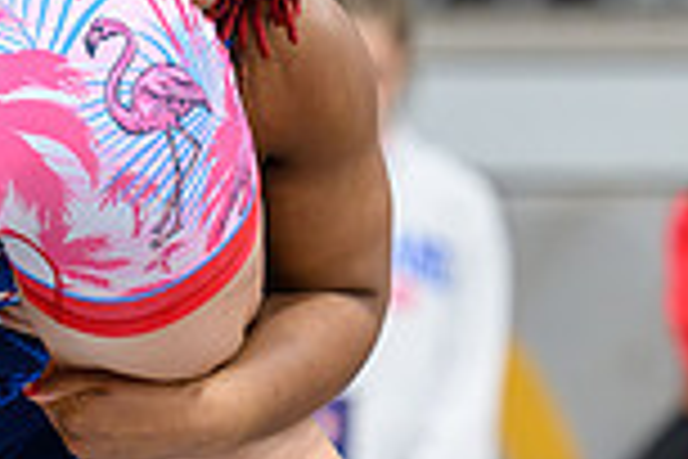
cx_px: 109
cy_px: 569
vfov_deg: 2.4
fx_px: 10912
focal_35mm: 571
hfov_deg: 3.6
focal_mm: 125
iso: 3200
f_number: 2.8
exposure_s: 1/800
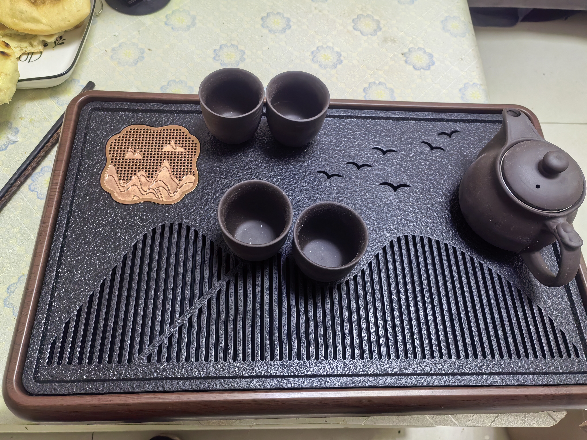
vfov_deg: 51.4
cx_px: 294
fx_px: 458
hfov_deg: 65.3
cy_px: 220
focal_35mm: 27
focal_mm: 5.5
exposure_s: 1/40
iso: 250
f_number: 1.9
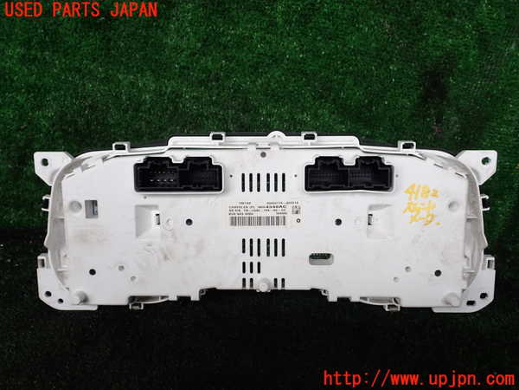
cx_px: 260
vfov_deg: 46.8
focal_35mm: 30
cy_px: 195
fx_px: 450
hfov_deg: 60.0
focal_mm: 5.4
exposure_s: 1/100
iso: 100
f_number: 3.2
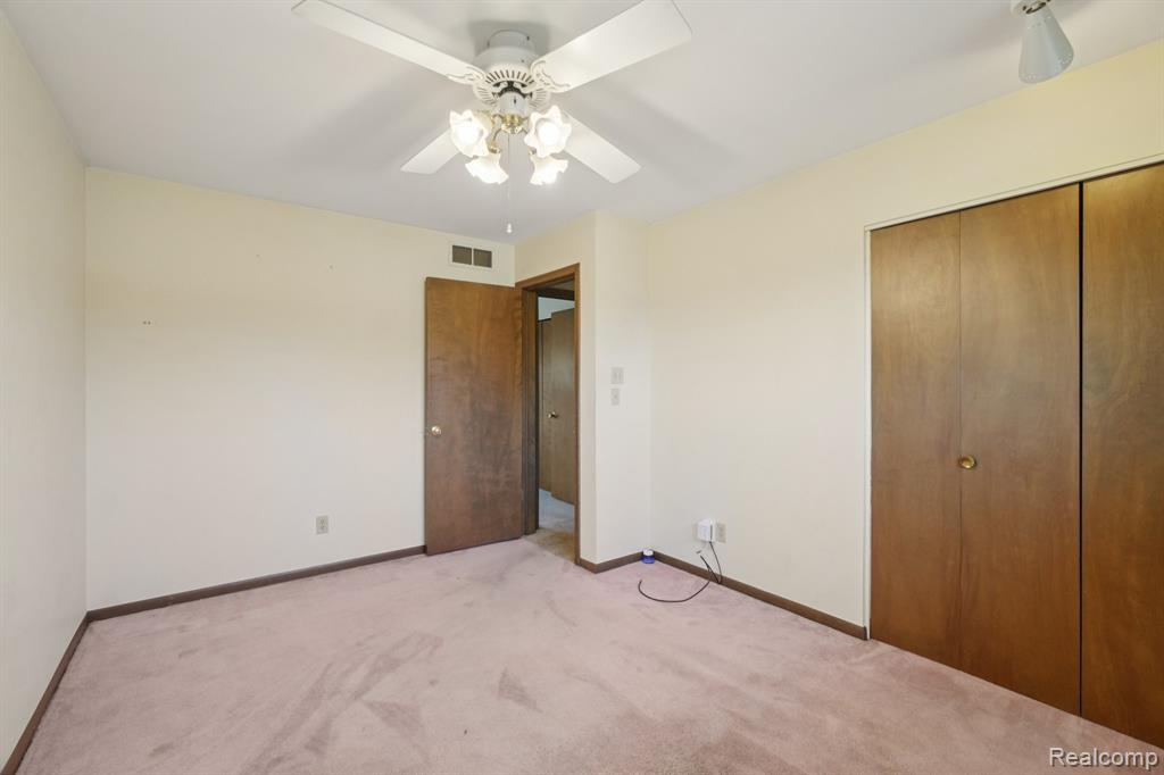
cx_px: 582
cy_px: 388
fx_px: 485
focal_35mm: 15
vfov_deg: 77.3
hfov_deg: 100.4
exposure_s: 1/30
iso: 500
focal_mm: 10
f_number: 8
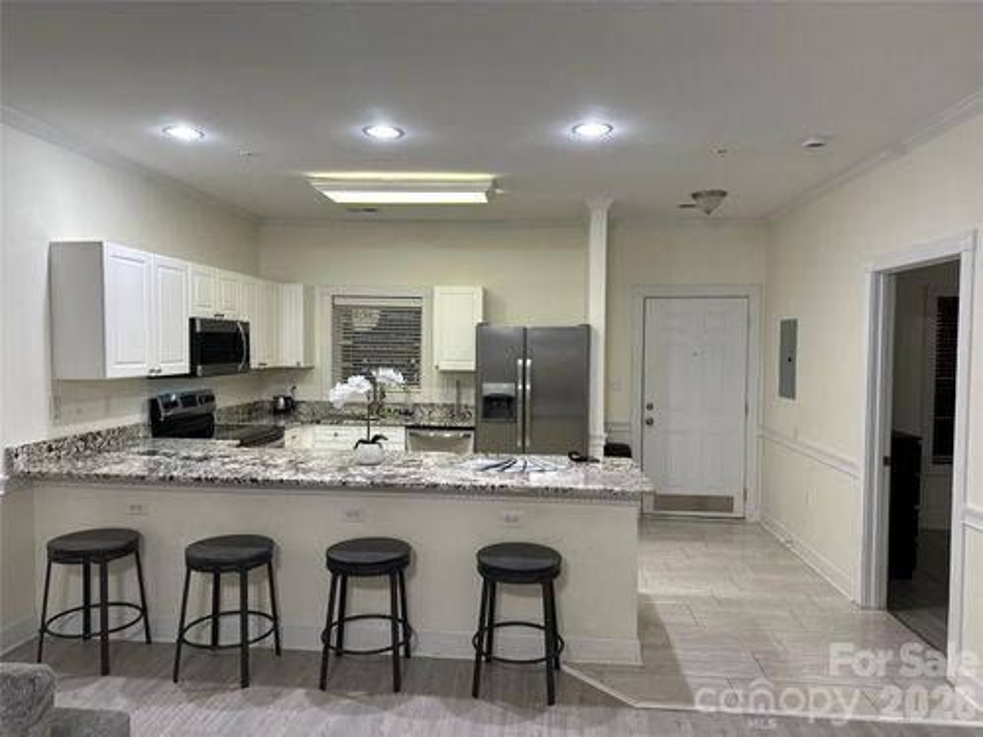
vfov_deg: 56.8
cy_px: 368
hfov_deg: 71.6
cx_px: 492
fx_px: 682
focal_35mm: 24
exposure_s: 1/120
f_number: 1.78
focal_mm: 6.86
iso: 200
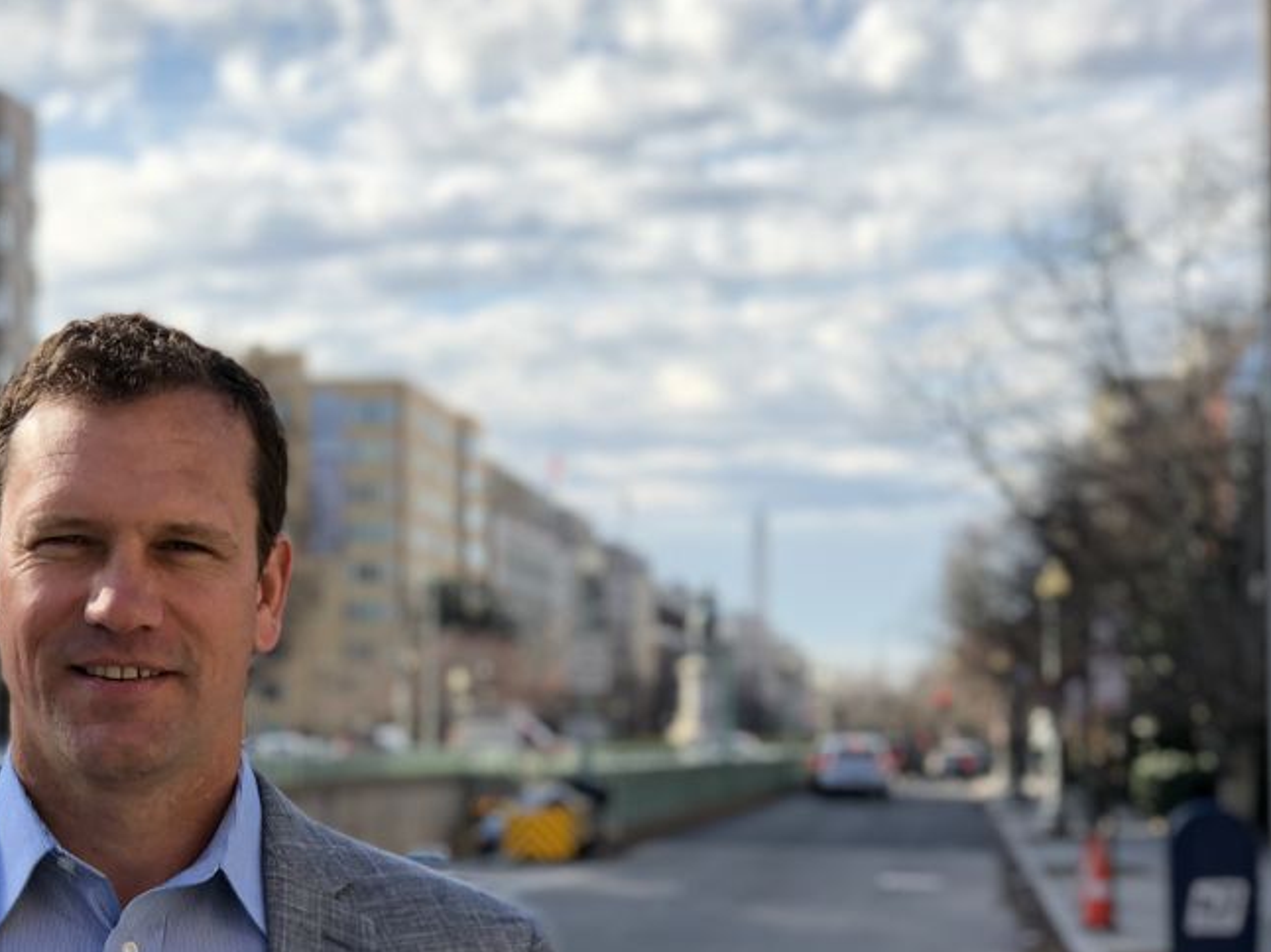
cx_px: 441
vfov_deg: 16.9
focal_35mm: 87
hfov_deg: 22.4
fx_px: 3193
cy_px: 700
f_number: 2.4
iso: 16
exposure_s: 1/398
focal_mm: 6
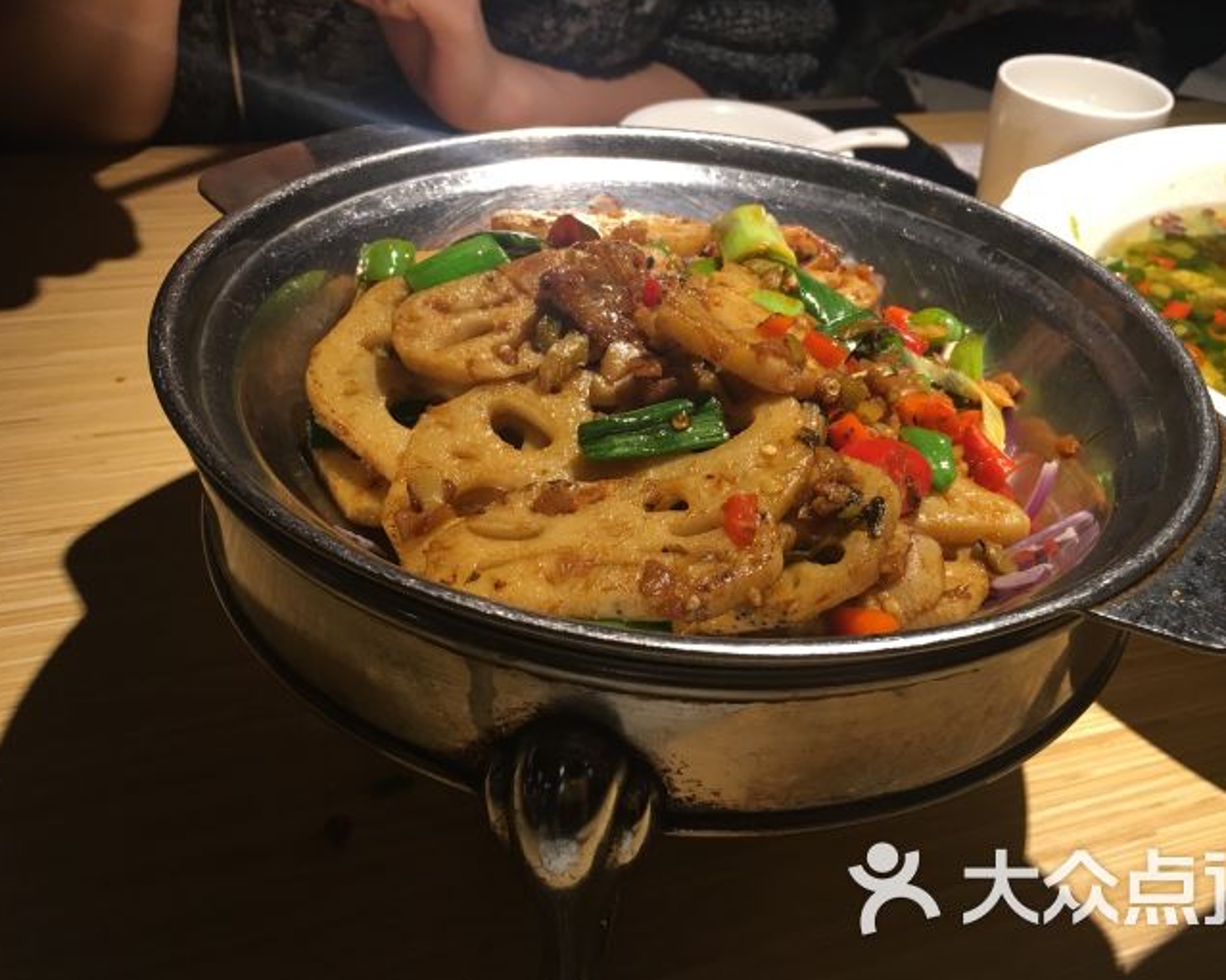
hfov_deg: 57.1
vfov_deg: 47.1
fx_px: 1125
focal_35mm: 31
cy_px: 484
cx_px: 658
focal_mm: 4.15
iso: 40
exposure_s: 1/17
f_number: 2.2
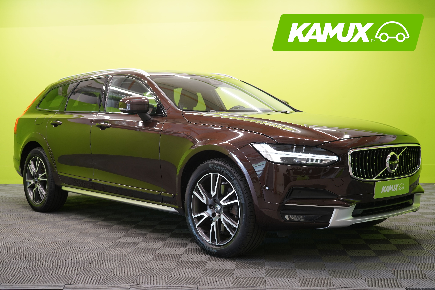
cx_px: 218
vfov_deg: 29.2
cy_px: 145
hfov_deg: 42.7
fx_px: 556
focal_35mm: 46
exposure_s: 1/20
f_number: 5
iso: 400
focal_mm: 46
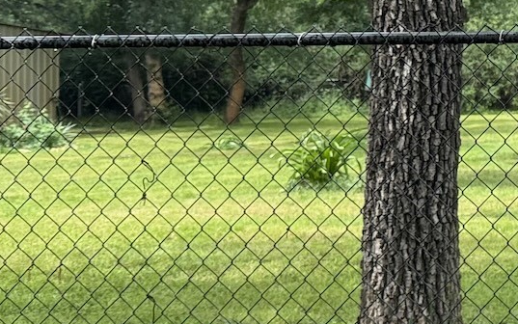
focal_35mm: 97
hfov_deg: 19.1
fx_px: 1370
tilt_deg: +0.8
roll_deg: +1.1
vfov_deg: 13.4
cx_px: 749
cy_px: 29
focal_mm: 6.76
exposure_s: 1/1618
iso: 100
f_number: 1.78
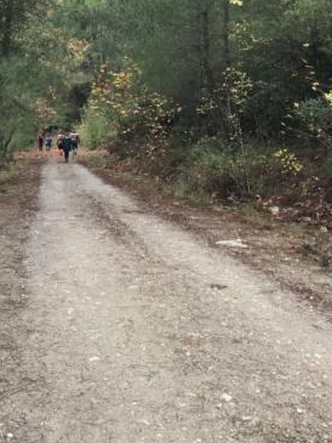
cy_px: 90
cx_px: 128
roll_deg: -1.3
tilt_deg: +6.0
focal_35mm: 53
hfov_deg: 27.5
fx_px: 677
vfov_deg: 35.0
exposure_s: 1/100
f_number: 1.8
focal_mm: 3.99
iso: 25
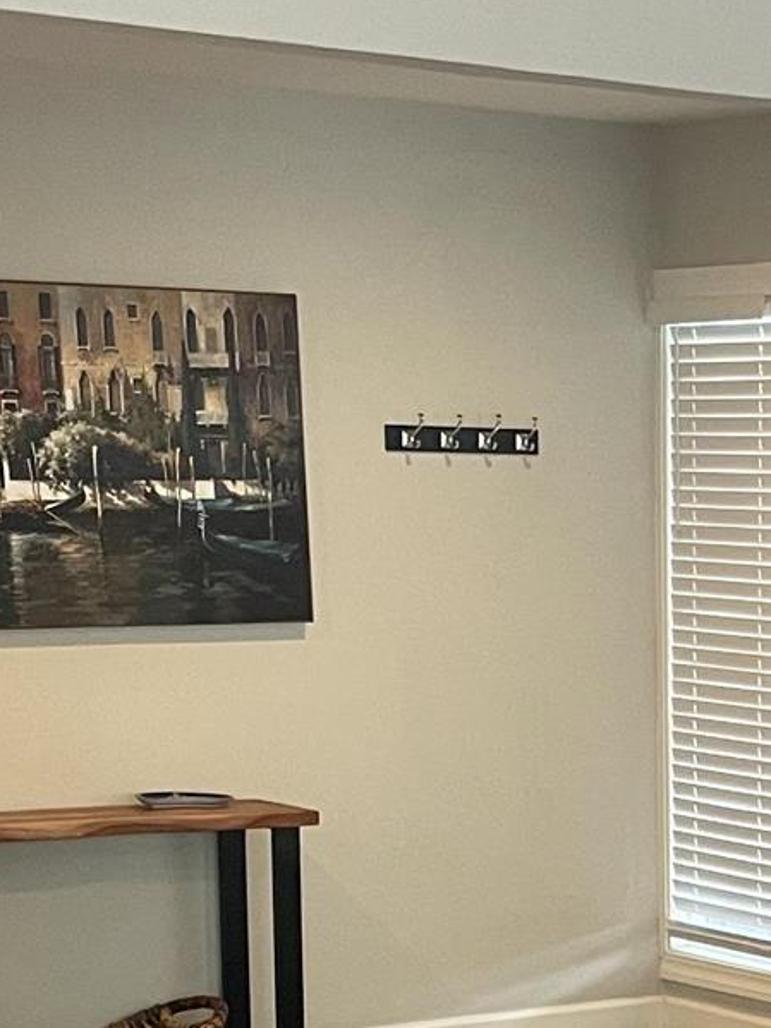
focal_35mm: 100
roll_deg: -0.8
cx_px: 874
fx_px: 2971
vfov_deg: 18.3
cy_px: 1337
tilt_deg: -16.3
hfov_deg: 14.4
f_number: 1.6
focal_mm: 4.2
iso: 125
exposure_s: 1/60
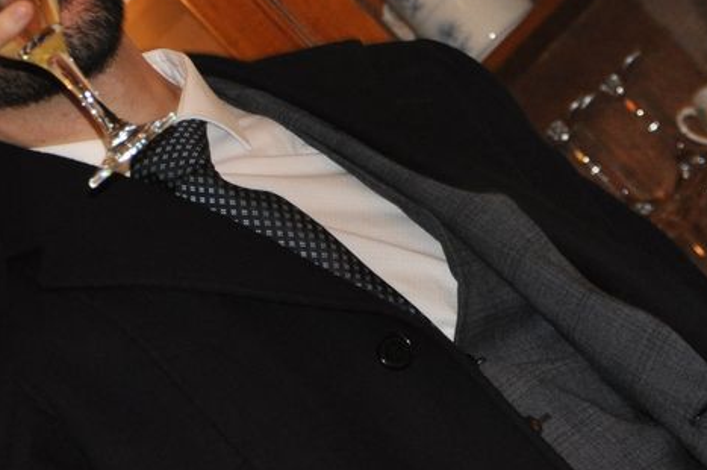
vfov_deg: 3.7
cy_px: 38
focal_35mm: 370
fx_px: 7256
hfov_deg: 5.6
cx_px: 385
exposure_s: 1/60
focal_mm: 90
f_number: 5.3
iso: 800
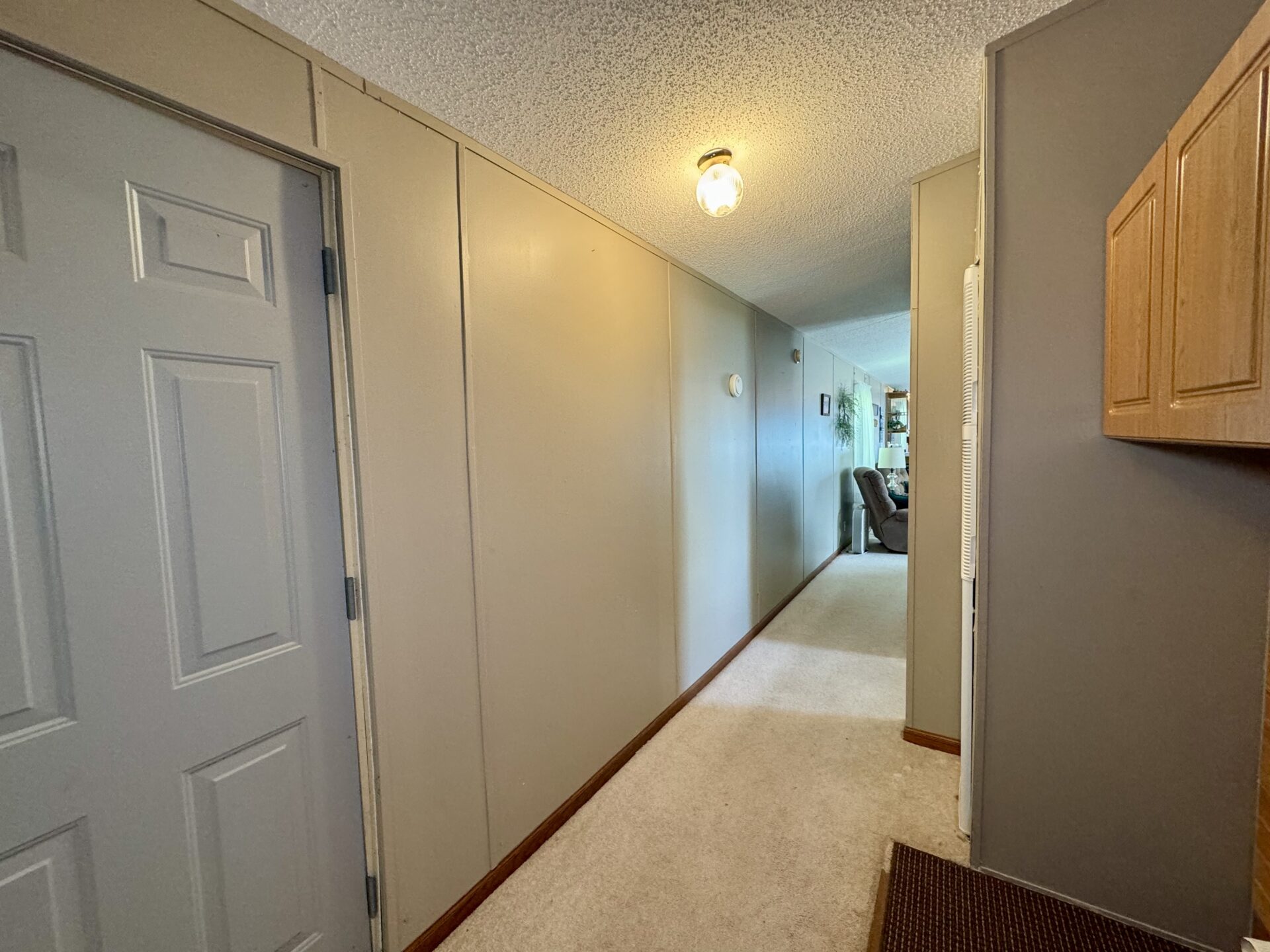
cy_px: 476
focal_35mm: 14
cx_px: 635
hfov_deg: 102.1
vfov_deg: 85.7
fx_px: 514
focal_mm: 2.22
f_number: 2.2
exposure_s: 1/60
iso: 250
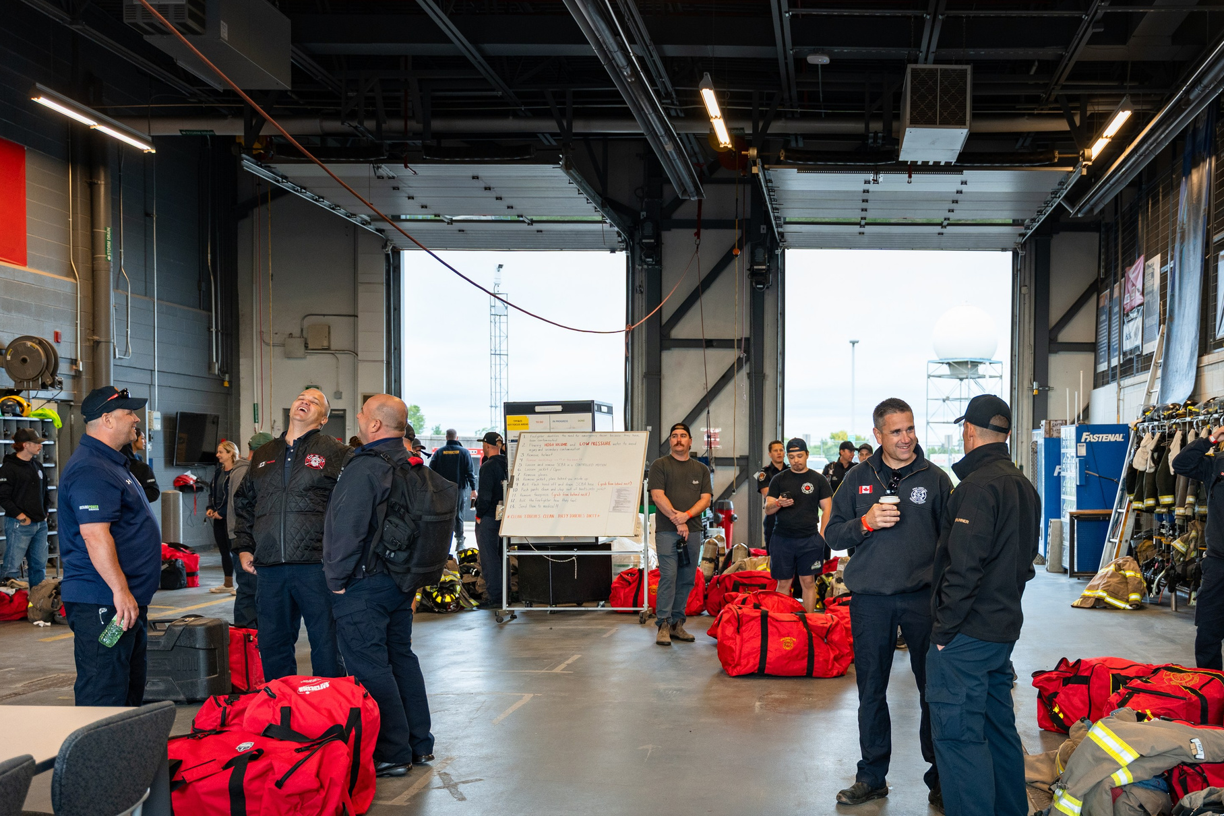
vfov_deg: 31.7
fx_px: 1428
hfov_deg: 45.7
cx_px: 818
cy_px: 532
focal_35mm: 42
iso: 500
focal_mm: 29.8
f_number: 2.8
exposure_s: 1/200
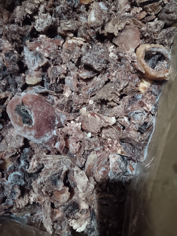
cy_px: 118
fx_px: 184
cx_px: 88
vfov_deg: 65.3
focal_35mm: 27
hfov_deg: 51.3
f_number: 1.9
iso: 5816
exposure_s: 1/16.7
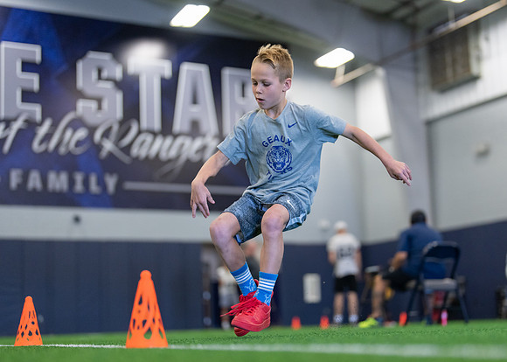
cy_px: 210
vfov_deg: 22.3
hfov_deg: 30.8
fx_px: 919
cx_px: 302
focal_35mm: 64
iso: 1600
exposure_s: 1/1000
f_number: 1.2
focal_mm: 50
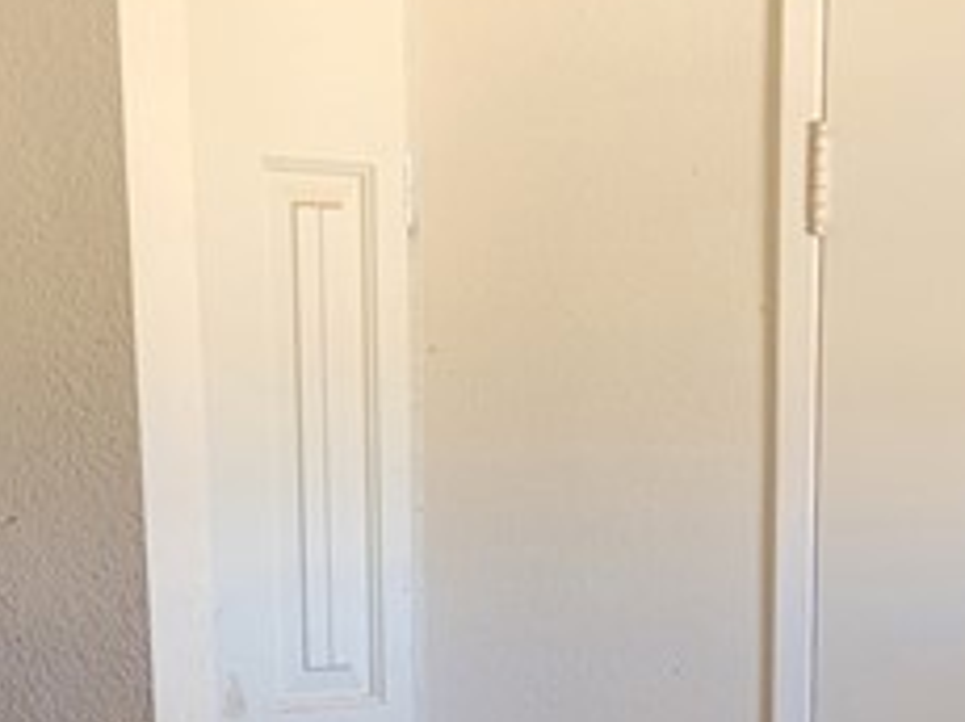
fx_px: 3230
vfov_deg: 11.7
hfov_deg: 17.0
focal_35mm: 116
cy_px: 1352
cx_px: 625
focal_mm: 5.4
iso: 200
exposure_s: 1/40
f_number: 1.8
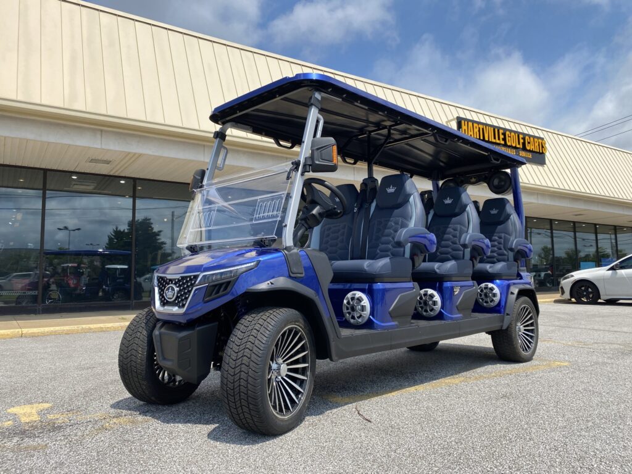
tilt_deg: +6.0
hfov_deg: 67.3
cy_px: 237
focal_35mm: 26
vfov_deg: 53.1
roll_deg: +1.6
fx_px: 475
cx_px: 316
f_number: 1.8
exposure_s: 1/2183
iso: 32
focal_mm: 4.25
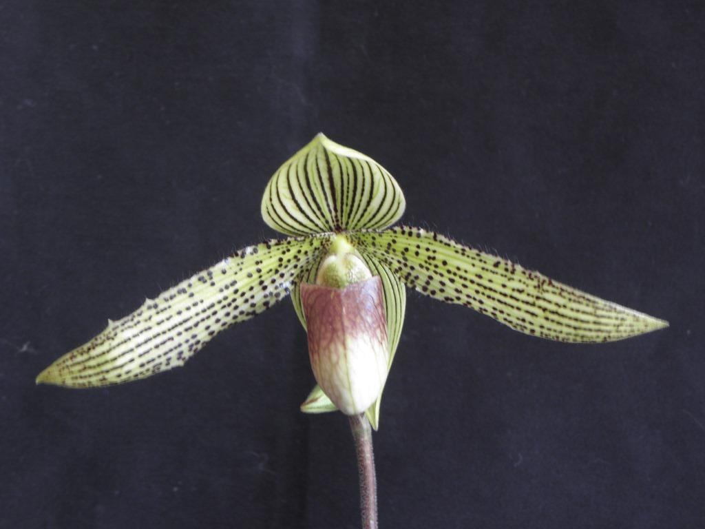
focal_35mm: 94
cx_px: 352
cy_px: 264
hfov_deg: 20.9
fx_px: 1914
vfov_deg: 15.7
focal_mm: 16.88
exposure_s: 1/8
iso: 125
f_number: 4.1
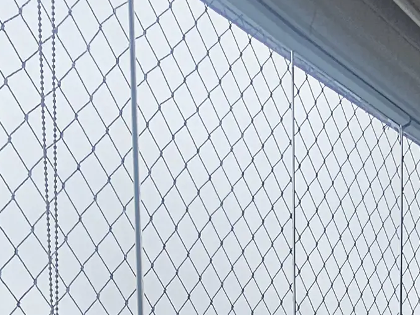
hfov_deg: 24.8
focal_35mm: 77
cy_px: 630
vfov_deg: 15.4
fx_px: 934
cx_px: 353
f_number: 2.2
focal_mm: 2.2
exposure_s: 1/292
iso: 50
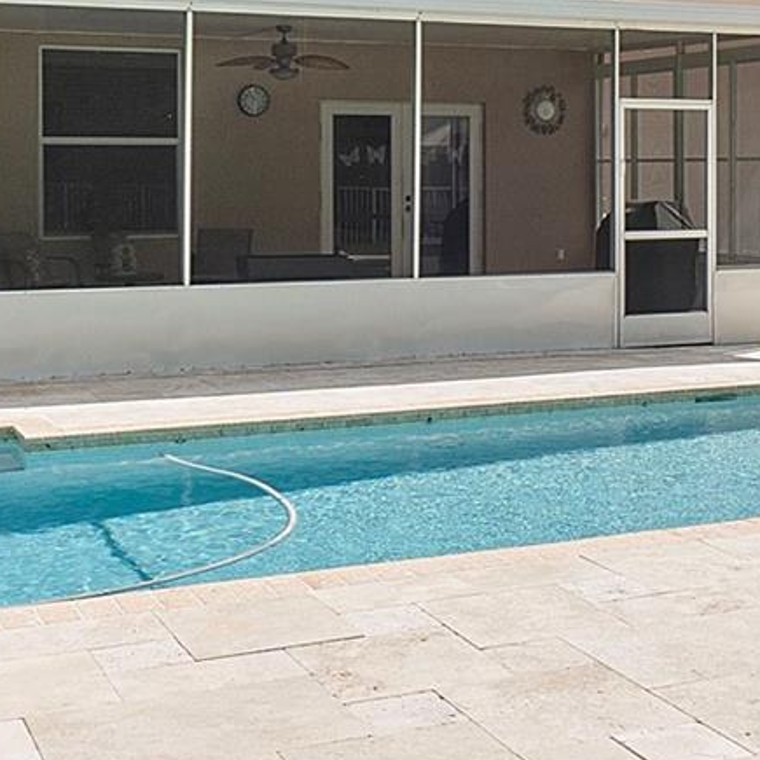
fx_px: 1490
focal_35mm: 60
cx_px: 514
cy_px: 184
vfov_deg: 28.2
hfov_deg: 28.4
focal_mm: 10
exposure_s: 1/500
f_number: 9
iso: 200
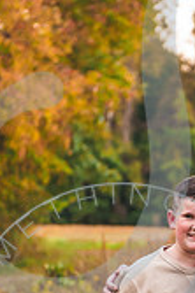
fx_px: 1539
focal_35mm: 189
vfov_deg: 10.9
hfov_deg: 7.2
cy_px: 212
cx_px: 200
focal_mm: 70
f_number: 2.8
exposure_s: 1/200
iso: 1000
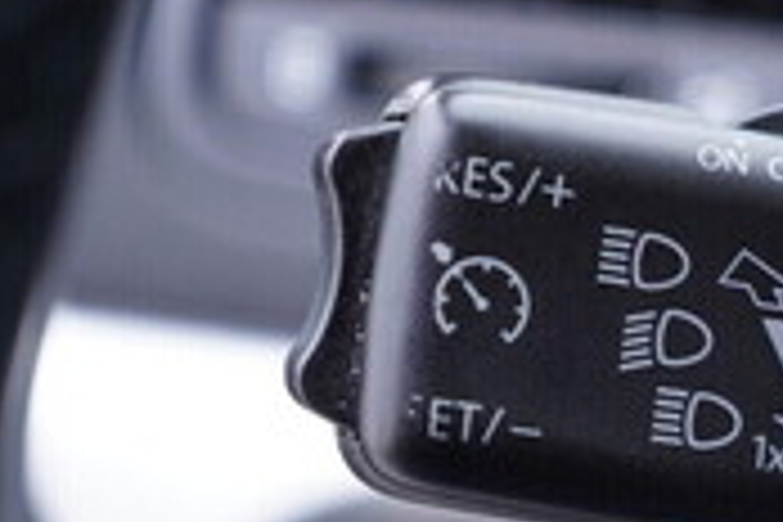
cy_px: 506
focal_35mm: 114
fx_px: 2479
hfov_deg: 16.4
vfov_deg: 11.9
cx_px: 1179
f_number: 2.8
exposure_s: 1/40
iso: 250
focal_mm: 24
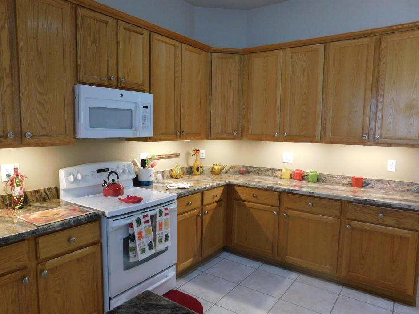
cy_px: 158
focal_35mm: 25
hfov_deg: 69.3
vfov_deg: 54.9
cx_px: 198
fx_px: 303
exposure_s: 1/30
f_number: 3
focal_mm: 4
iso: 220
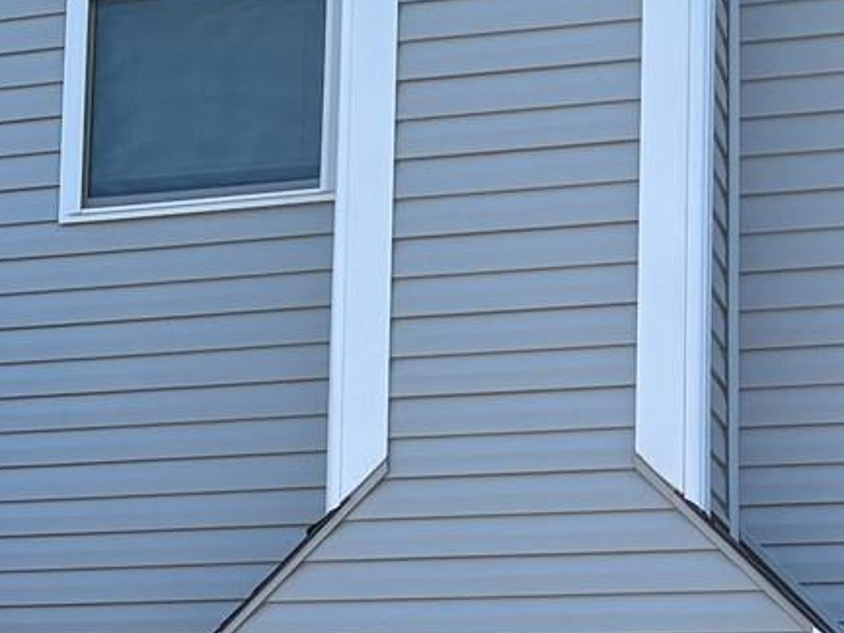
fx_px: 3000
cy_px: 672
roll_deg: -2.8
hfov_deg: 15.3
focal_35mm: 123
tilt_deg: +6.3
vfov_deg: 11.9
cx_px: -248
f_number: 1.6
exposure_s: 1/1032
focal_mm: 5.96
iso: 50
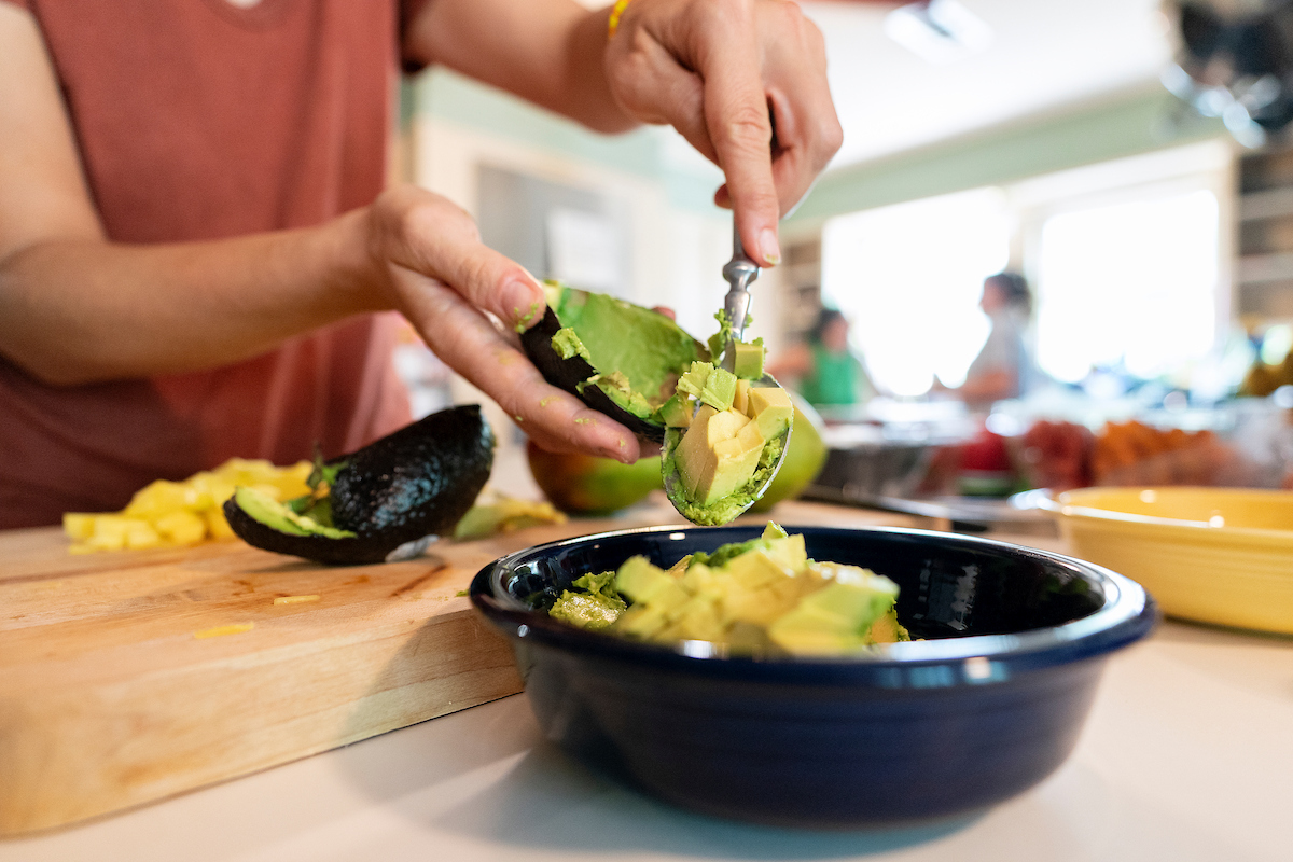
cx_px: 646
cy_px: 431
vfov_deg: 57.2
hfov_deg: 78.6
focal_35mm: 22
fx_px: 790
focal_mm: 22
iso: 3200
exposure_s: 1/80
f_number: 2.8
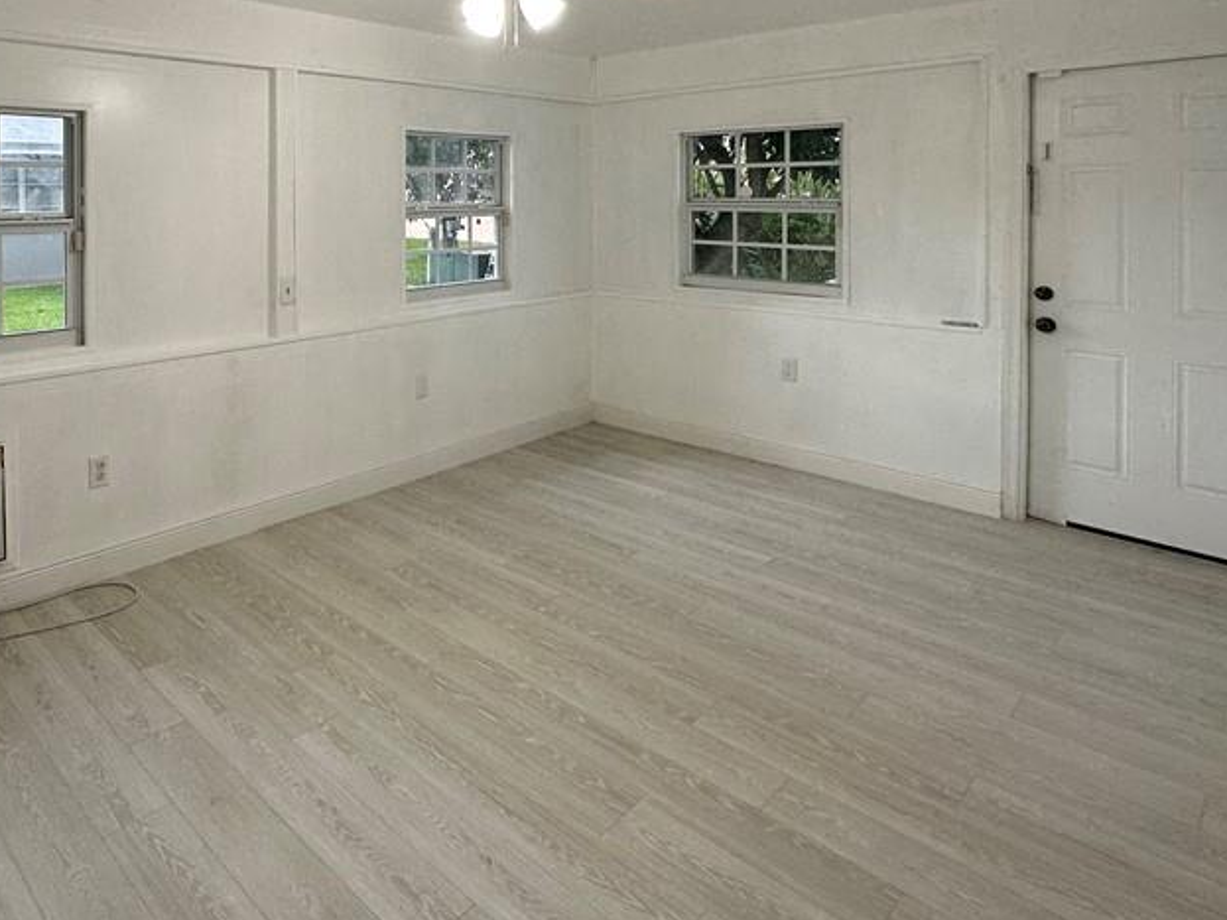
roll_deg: +0.6
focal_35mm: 23
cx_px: 321
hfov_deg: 69.5
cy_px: 203
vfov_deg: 55.3
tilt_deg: -1.7
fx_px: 815
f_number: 2.2
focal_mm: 2.22
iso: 80
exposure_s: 1/120
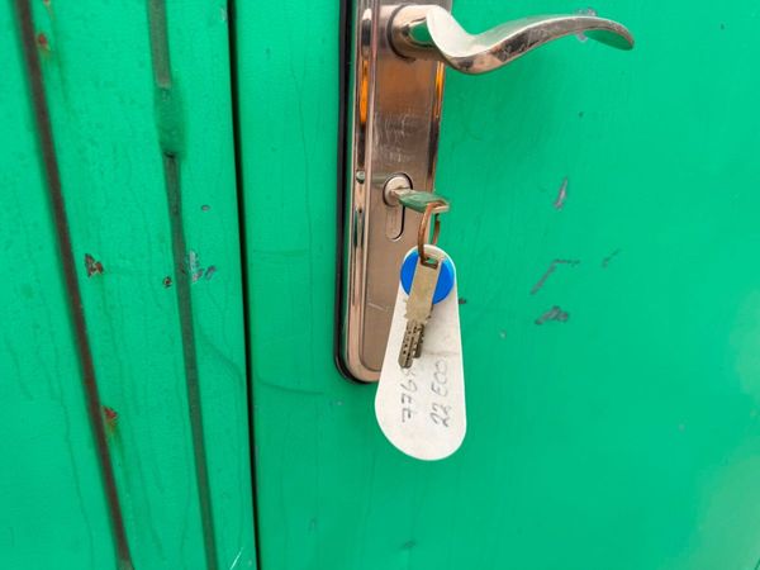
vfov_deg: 56.8
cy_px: 285
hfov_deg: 71.6
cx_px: 380
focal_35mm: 24
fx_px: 527
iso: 80
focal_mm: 6.76
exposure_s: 1/1174
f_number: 1.78
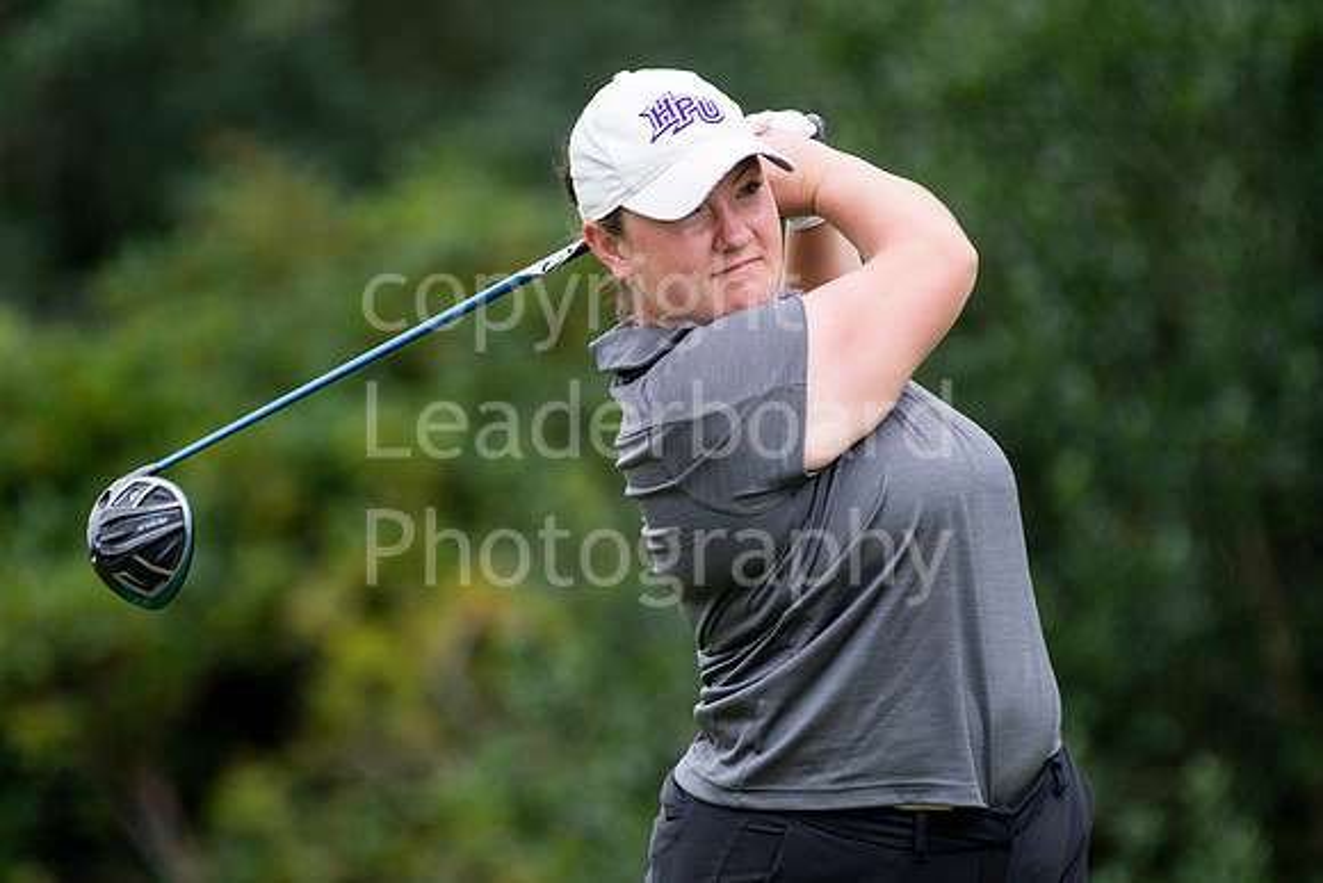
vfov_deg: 2.1
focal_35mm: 660
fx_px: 24260
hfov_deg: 3.1
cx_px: 662
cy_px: 442
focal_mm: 440
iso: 800
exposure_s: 1/1250
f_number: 5.6
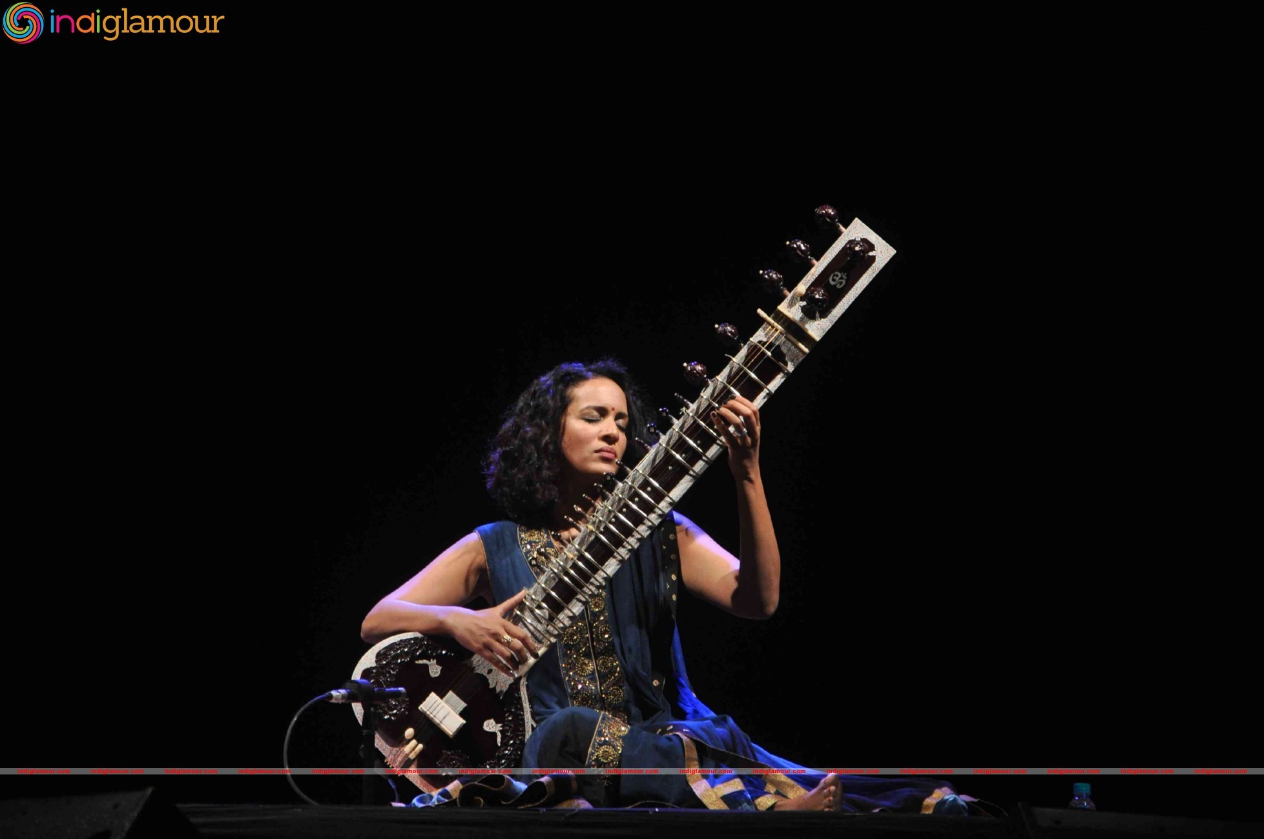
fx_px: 5523
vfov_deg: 8.7
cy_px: 420
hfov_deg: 13.1
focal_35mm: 158
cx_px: 632
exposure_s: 1/80
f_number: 9
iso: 1000
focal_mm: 105
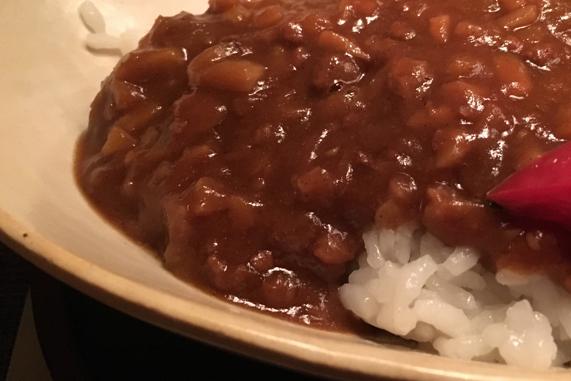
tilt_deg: -49.3
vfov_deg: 31.0
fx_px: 682
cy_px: 131
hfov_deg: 44.8
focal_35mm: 43
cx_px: 381
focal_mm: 4.15
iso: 320
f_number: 2.2
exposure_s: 1/15
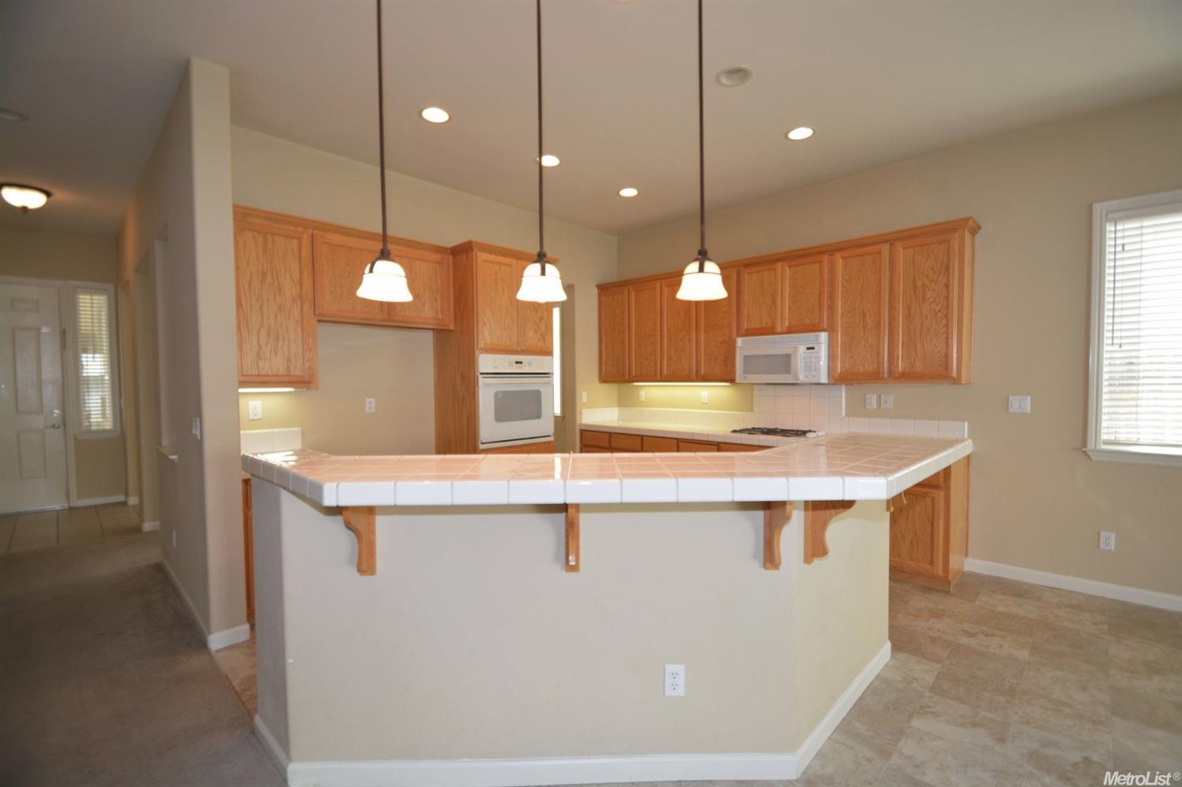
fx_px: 492
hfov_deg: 100.4
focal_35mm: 15
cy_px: 394
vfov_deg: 77.3
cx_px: 591
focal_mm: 10
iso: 320
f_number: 4
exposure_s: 1/60
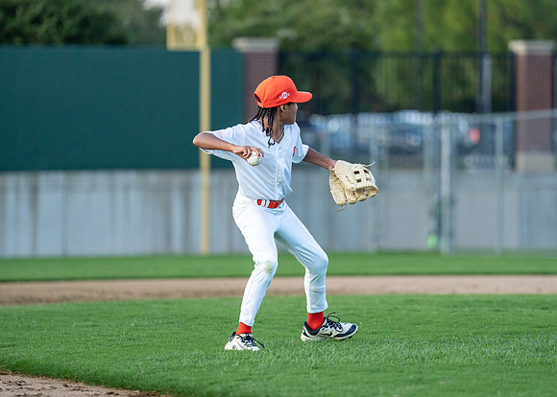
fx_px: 4039
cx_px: 309
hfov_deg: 7.9
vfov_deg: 5.6
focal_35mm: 255
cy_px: 169
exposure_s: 1/2000
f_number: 2.8
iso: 800
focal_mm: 200
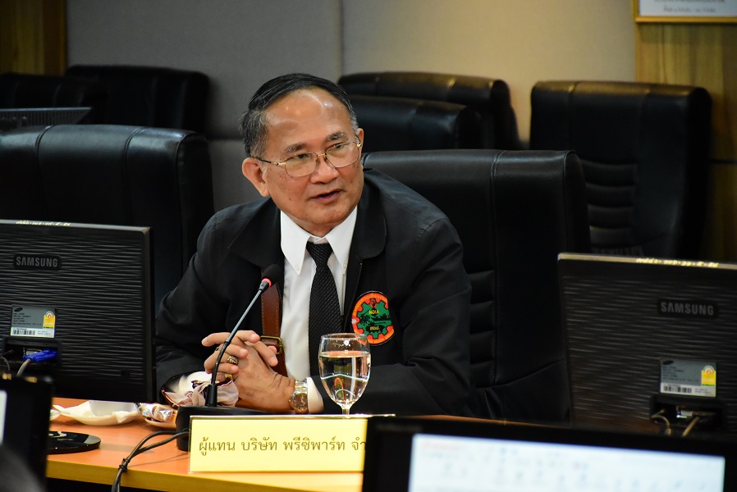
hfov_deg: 11.2
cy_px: 246
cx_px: 368
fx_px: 3749
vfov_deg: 7.5
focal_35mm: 183
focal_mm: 122
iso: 5000
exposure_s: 1/100
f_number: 5.6
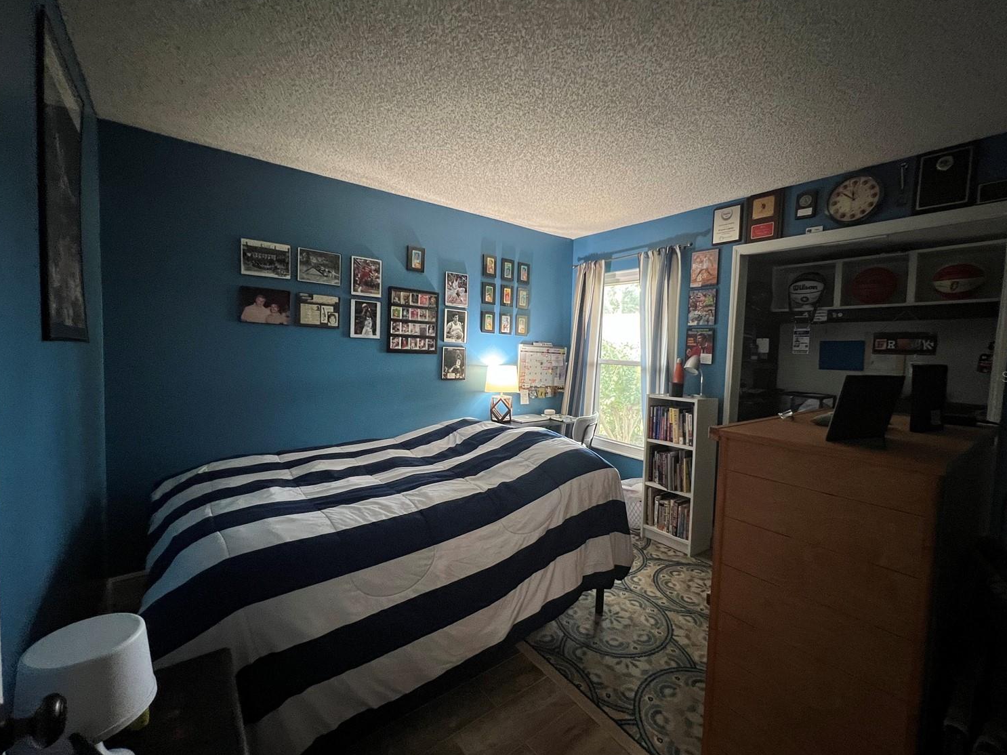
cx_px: 524
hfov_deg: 102.0
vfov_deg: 85.7
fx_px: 407
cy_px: 376
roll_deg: -1.6
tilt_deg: -4.4
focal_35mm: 14
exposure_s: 1/60
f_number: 1.8
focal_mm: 1.57
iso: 400
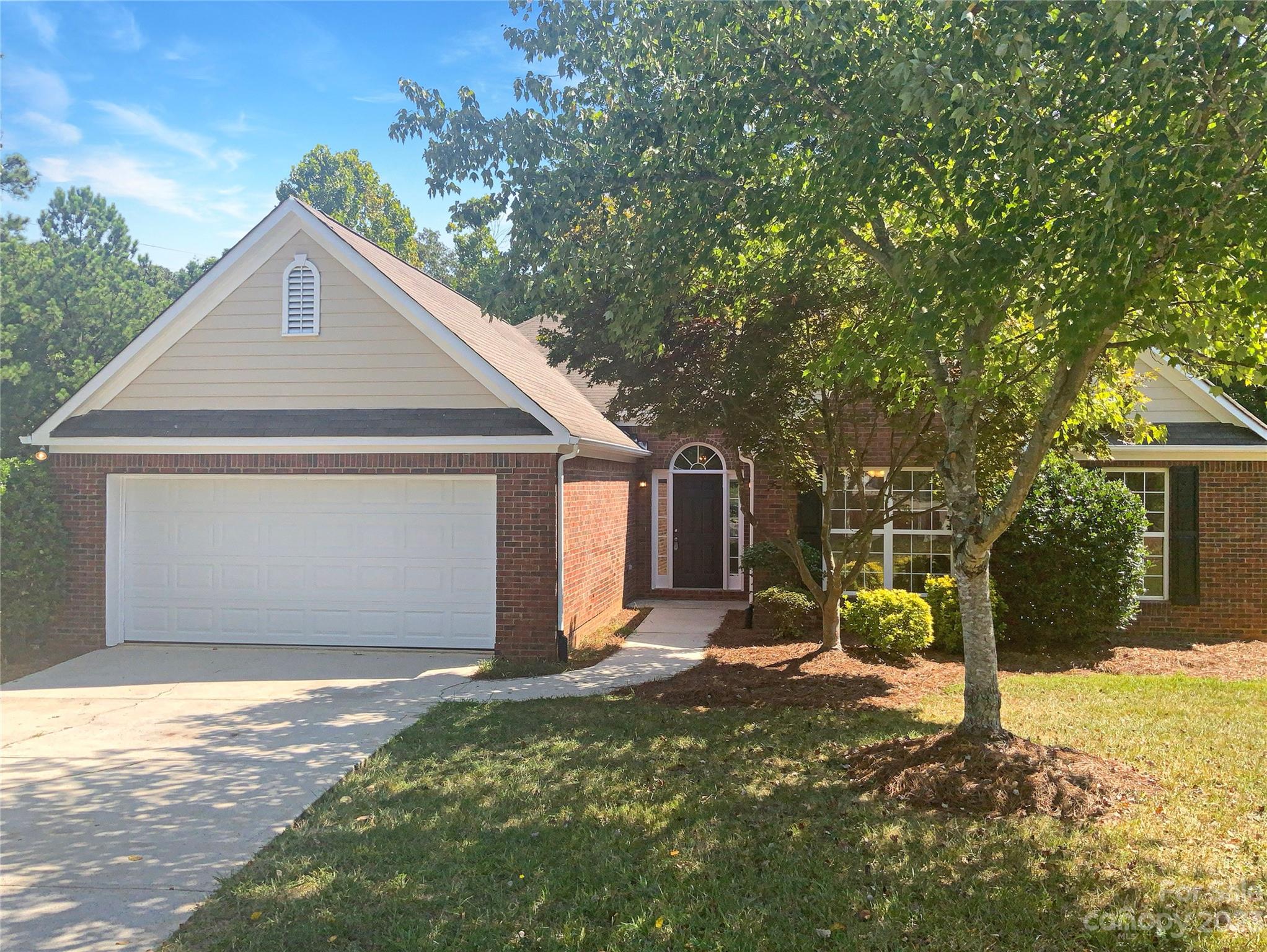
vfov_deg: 48.3
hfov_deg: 61.6
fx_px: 1062
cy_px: 476
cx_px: 634
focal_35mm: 29
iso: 16
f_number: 1.8
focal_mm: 3
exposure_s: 1/238
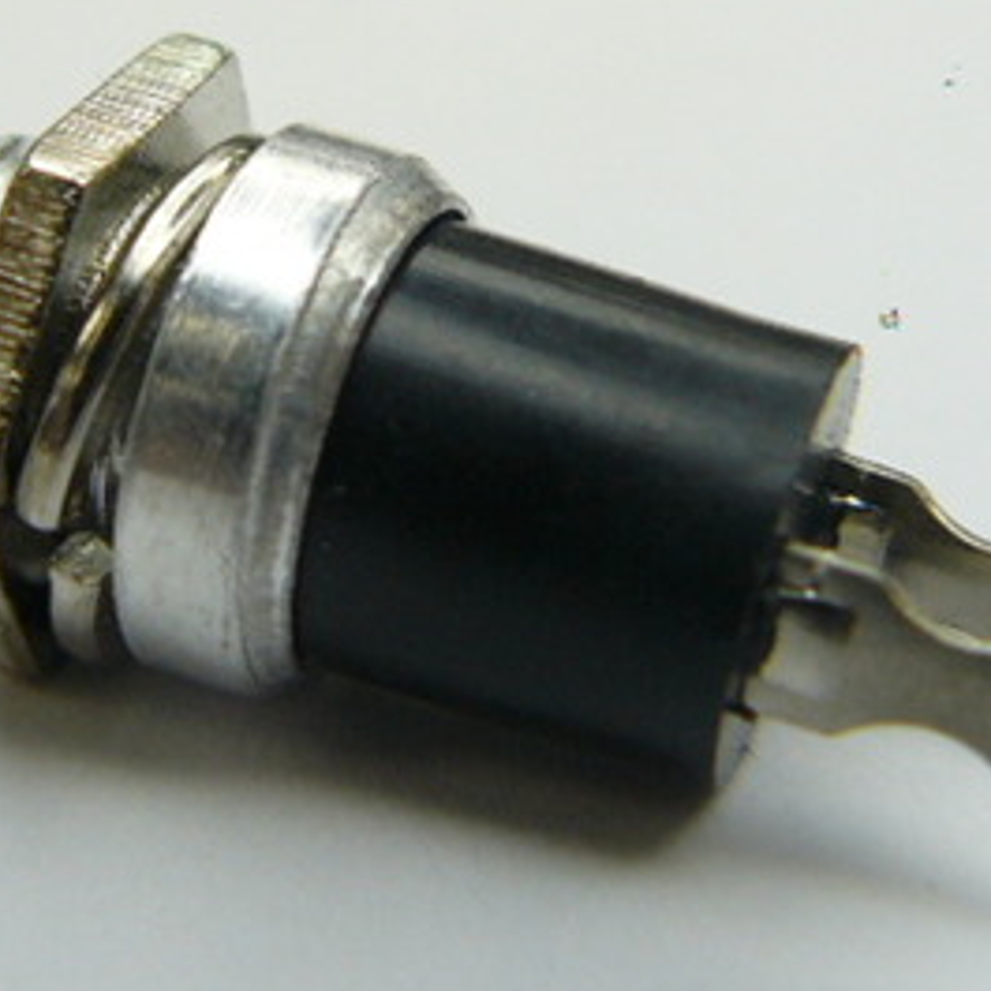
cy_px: 221
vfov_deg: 19.6
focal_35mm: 88
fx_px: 2850
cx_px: 266
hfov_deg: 19.6
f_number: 2.8
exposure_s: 1/80
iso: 100
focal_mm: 6
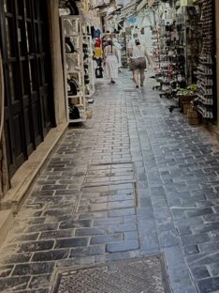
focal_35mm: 46
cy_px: 94
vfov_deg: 40.6
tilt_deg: -3.3
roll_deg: +0.5
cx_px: 233
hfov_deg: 28.9
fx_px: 388
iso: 80
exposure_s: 1/100
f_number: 2.2
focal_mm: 2.22
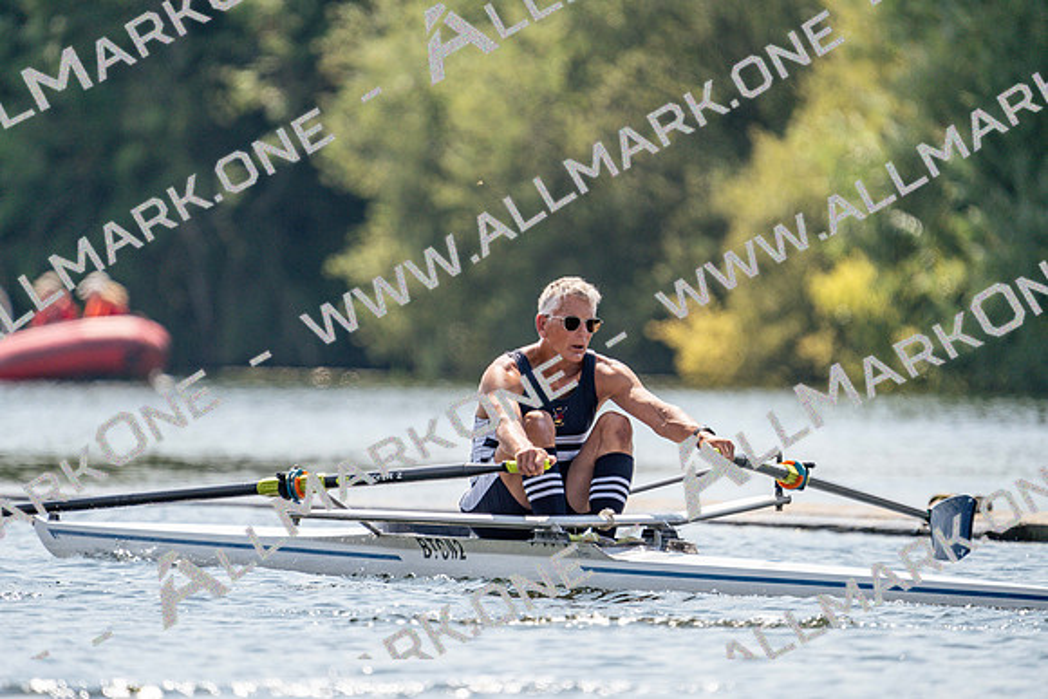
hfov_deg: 3.4
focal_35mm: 600
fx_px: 17470
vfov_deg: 2.3
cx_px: 524
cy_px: 350
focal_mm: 600
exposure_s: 1/1600
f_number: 6.3
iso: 320
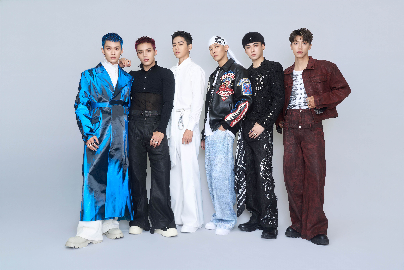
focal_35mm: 33
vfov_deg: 40.2
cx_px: 202
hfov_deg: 57.5
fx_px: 368
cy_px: 135
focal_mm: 32.8
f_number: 4.5
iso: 200
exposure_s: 1/250
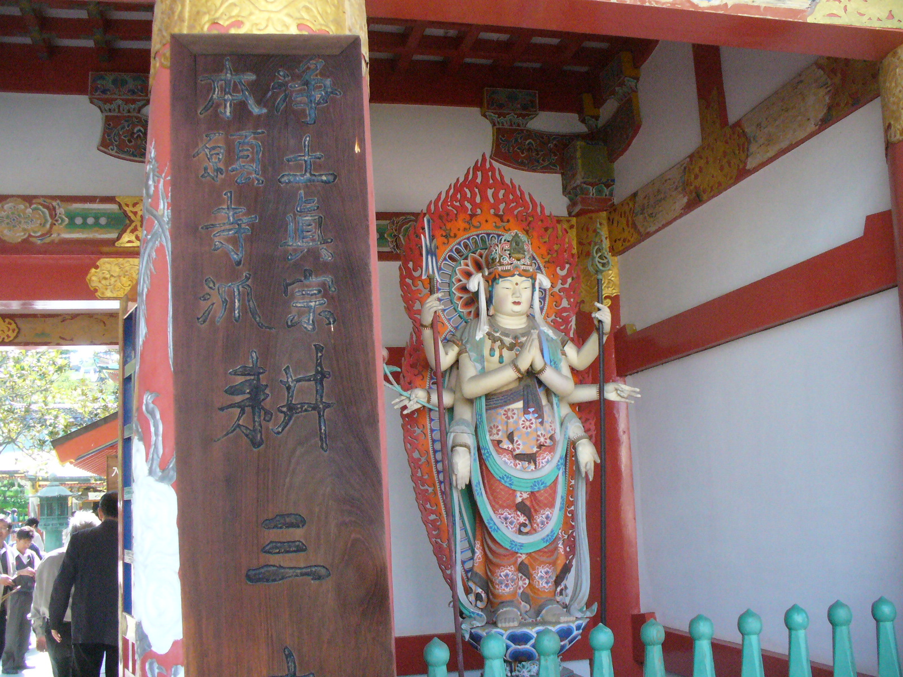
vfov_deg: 38.7
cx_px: 452
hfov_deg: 50.1
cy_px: 338
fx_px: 965
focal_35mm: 37
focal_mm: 6.1
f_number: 2.8
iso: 400
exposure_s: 1/500
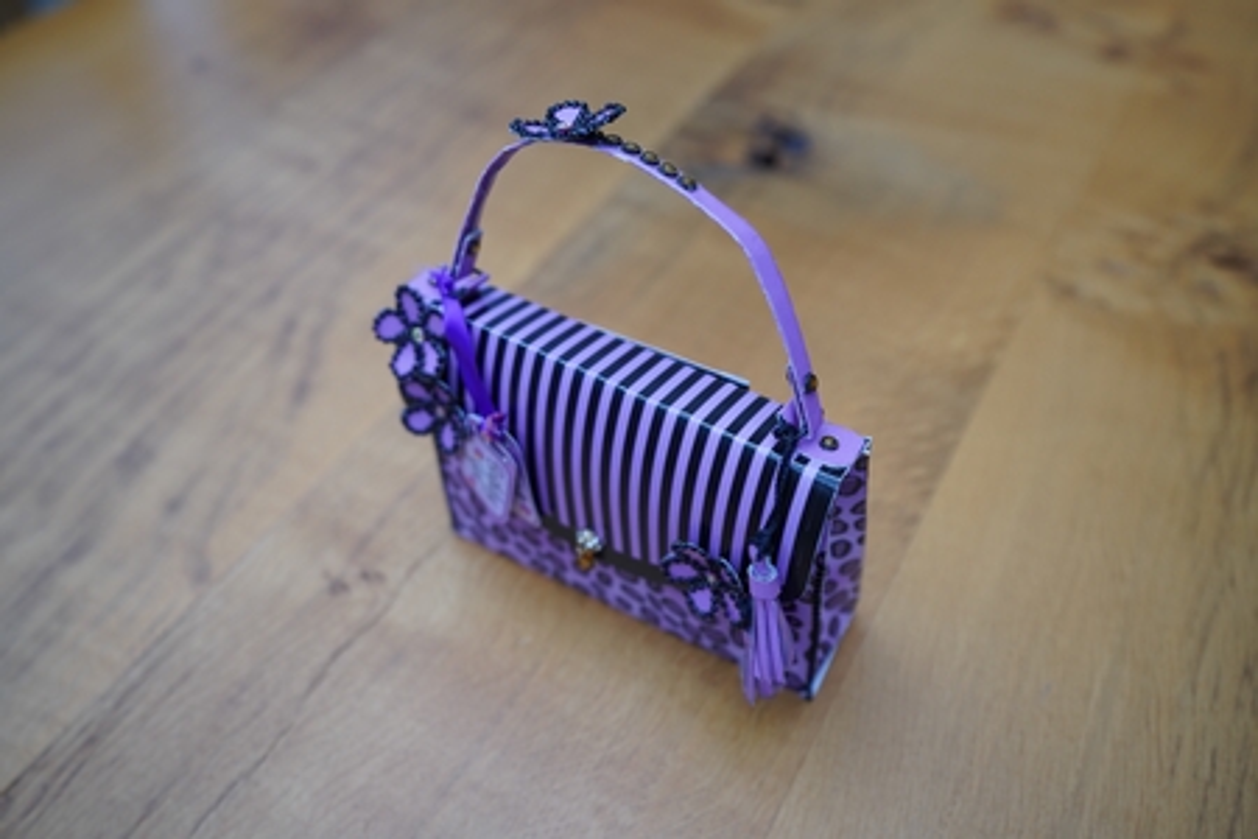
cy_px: 420
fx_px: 1118
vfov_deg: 41.1
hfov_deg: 58.7
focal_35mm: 32
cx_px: 629
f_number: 2.8
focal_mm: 32
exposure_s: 1/40
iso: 320
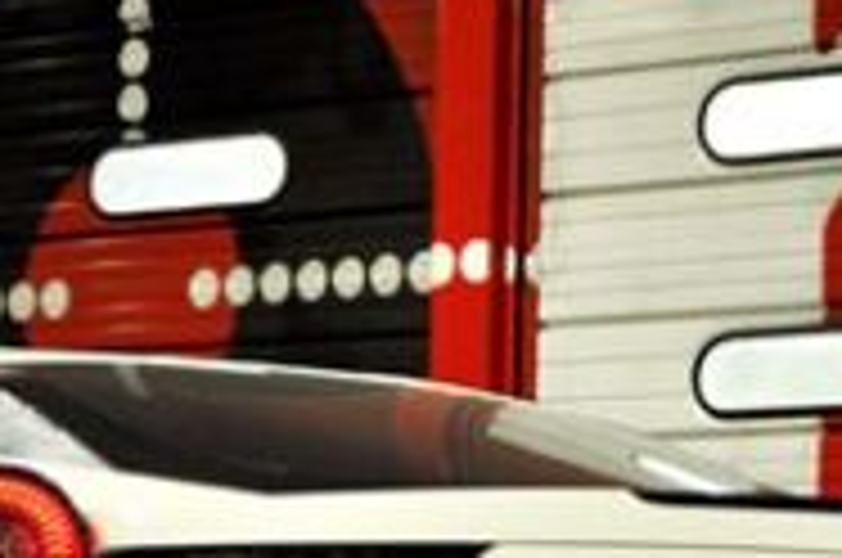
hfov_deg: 11.5
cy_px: 749
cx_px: 347
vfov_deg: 7.5
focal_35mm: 179
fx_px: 4179
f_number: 4.5
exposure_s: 1/15
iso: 450
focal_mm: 38
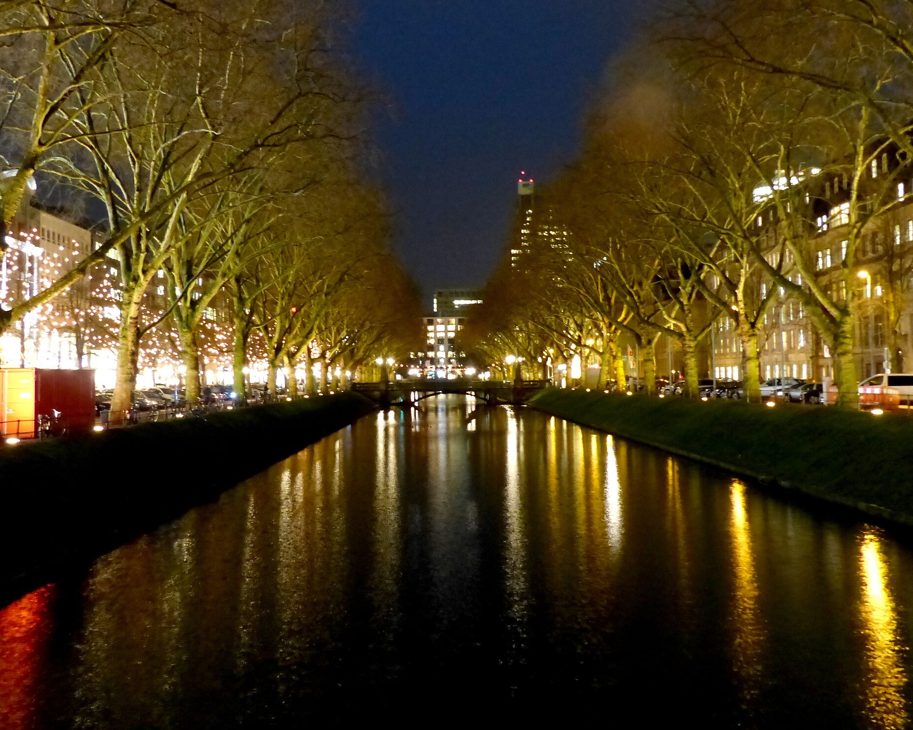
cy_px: 328
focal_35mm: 33
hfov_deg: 54.2
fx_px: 892
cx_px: 430
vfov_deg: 44.5
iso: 800
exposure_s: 1/4
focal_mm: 4.5
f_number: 2.8
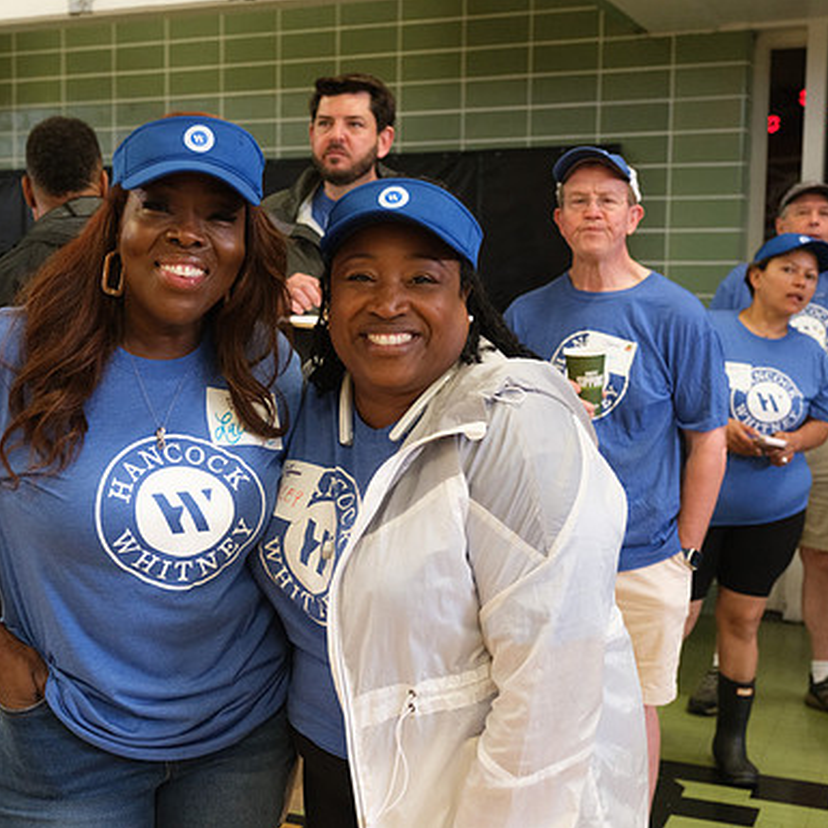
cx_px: 239
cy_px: 414
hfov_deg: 33.5
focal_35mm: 50
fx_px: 1353
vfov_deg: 34.0
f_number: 2.8
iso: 2500
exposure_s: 1/125
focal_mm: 25.7
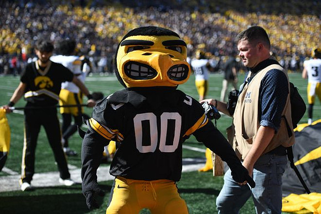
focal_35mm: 75
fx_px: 669
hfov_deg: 27.0
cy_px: 107
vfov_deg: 18.2
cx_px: 160
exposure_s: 1/3200
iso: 250
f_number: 2.8
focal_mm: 75
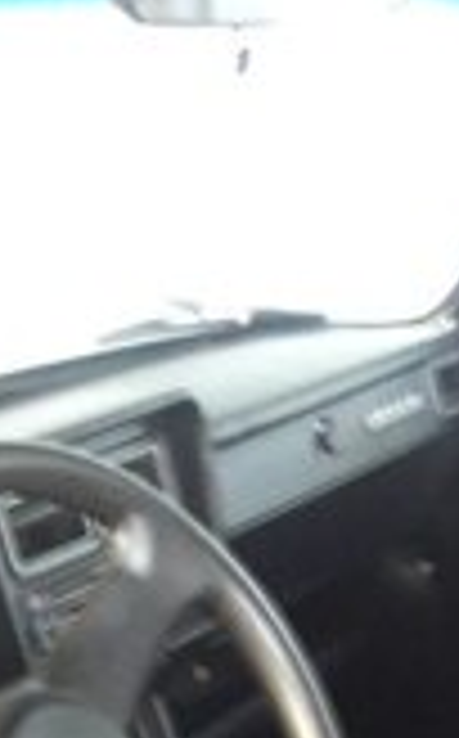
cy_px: 954
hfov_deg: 14.5
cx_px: 238
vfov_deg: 21.0
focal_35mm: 90
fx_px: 1808
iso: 250
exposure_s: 1/17
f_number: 1.9
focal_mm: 3.7
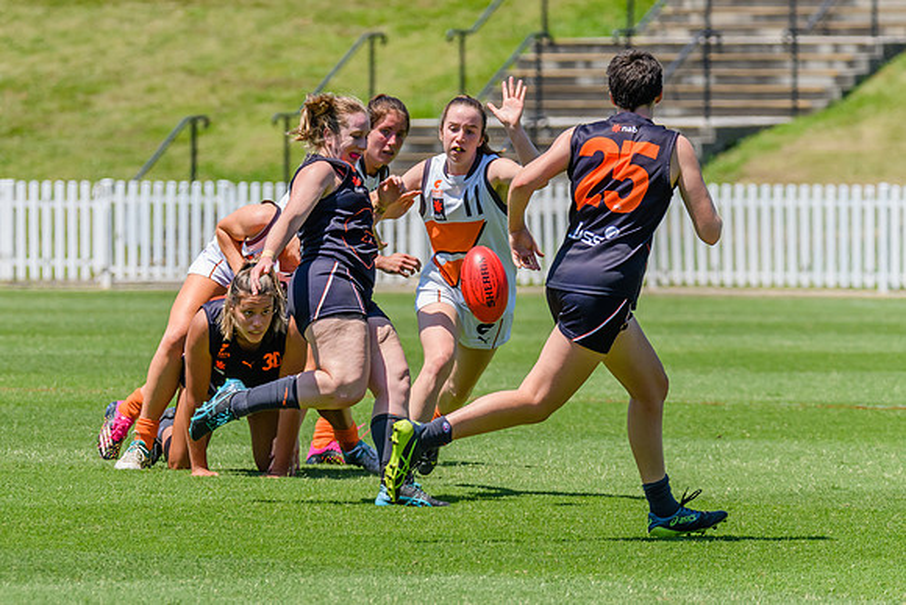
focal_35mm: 529
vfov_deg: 2.6
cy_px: 289
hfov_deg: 3.9
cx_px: 202
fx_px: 13323
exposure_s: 1/2000
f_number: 8
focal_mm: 300
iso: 800
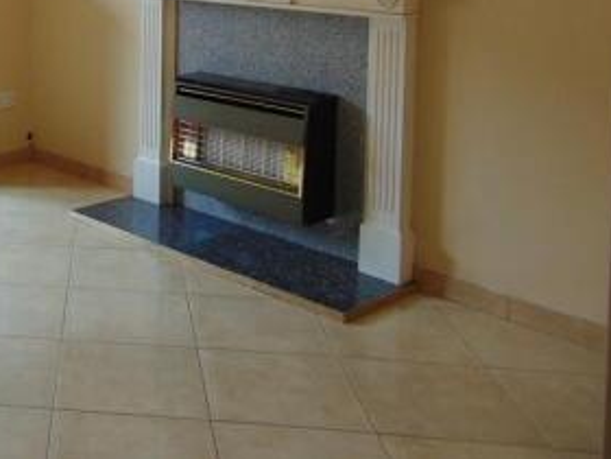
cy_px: -12
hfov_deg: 33.3
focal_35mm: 52
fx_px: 918
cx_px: -16
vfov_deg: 26.4
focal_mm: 4.5
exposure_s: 1/30
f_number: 3
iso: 100
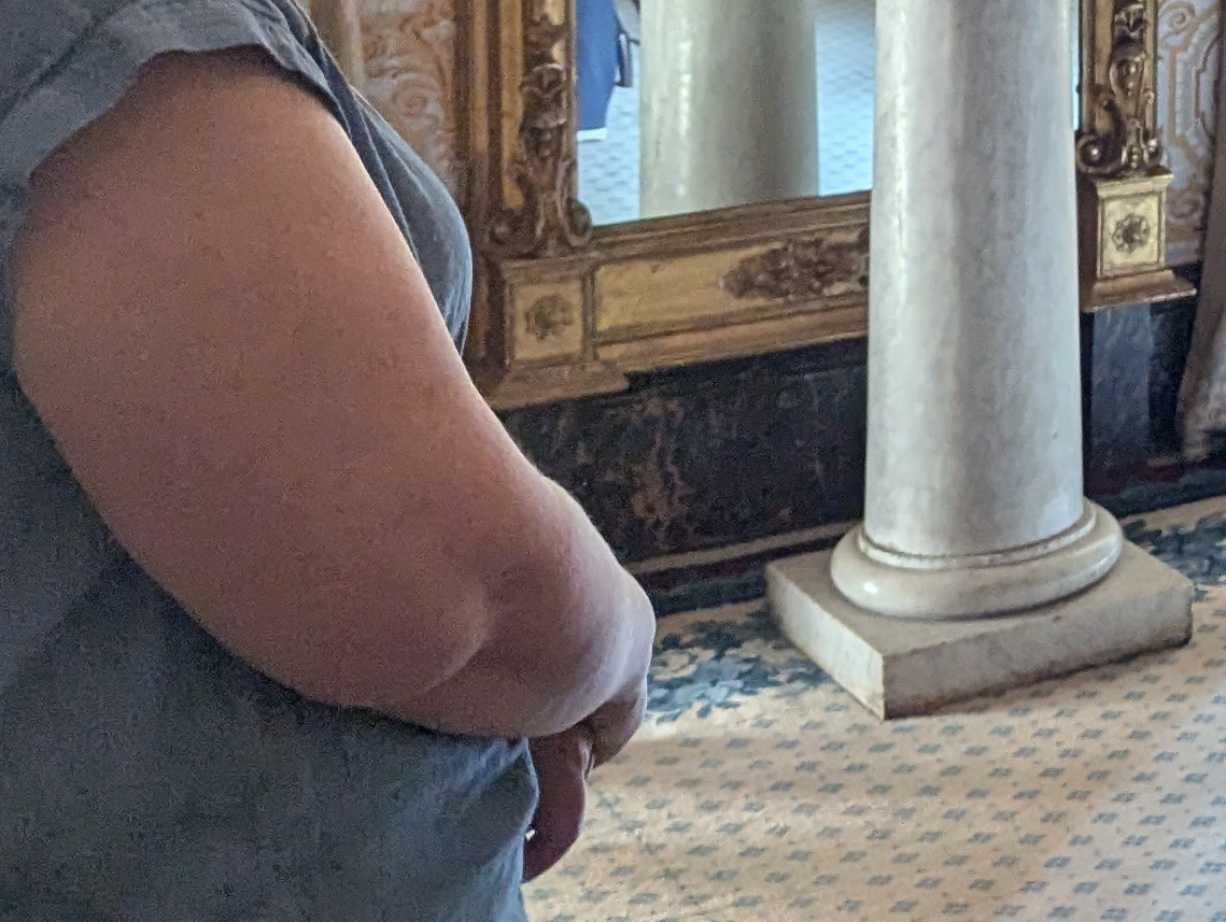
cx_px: 1932
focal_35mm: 86
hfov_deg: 19.3
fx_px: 3049
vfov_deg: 16.3
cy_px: -273
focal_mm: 6.81
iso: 134
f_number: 1.85
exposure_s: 1/120
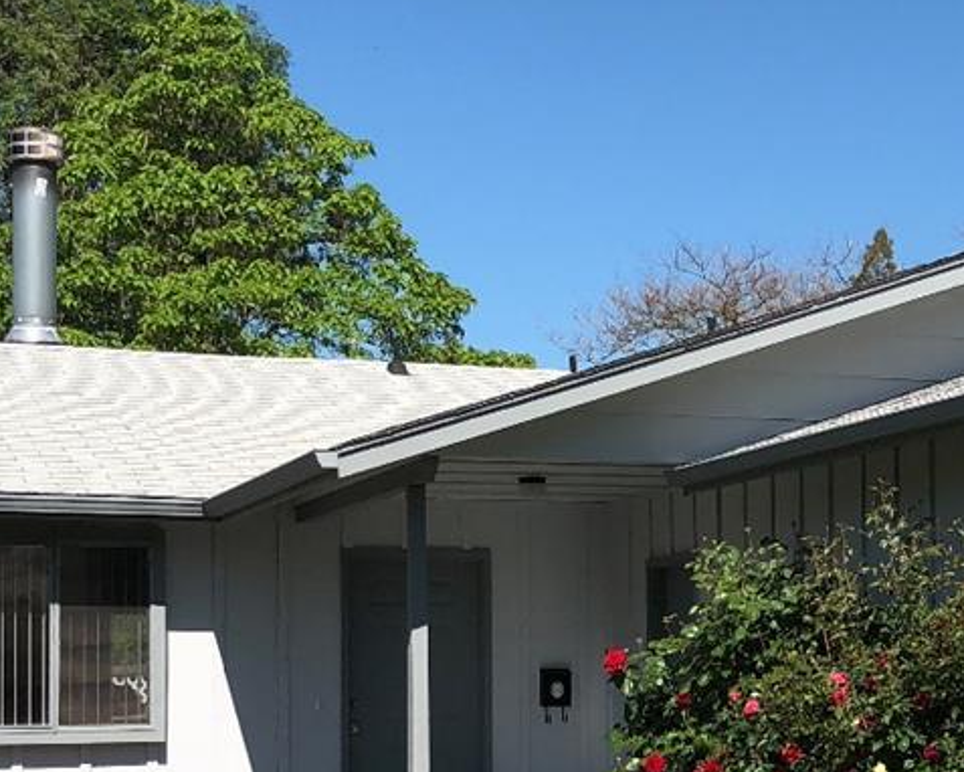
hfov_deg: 21.2
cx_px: 786
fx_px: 2540
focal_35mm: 89
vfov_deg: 17.1
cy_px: 633
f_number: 1.8
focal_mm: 3.99
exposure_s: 1/2525
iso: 20
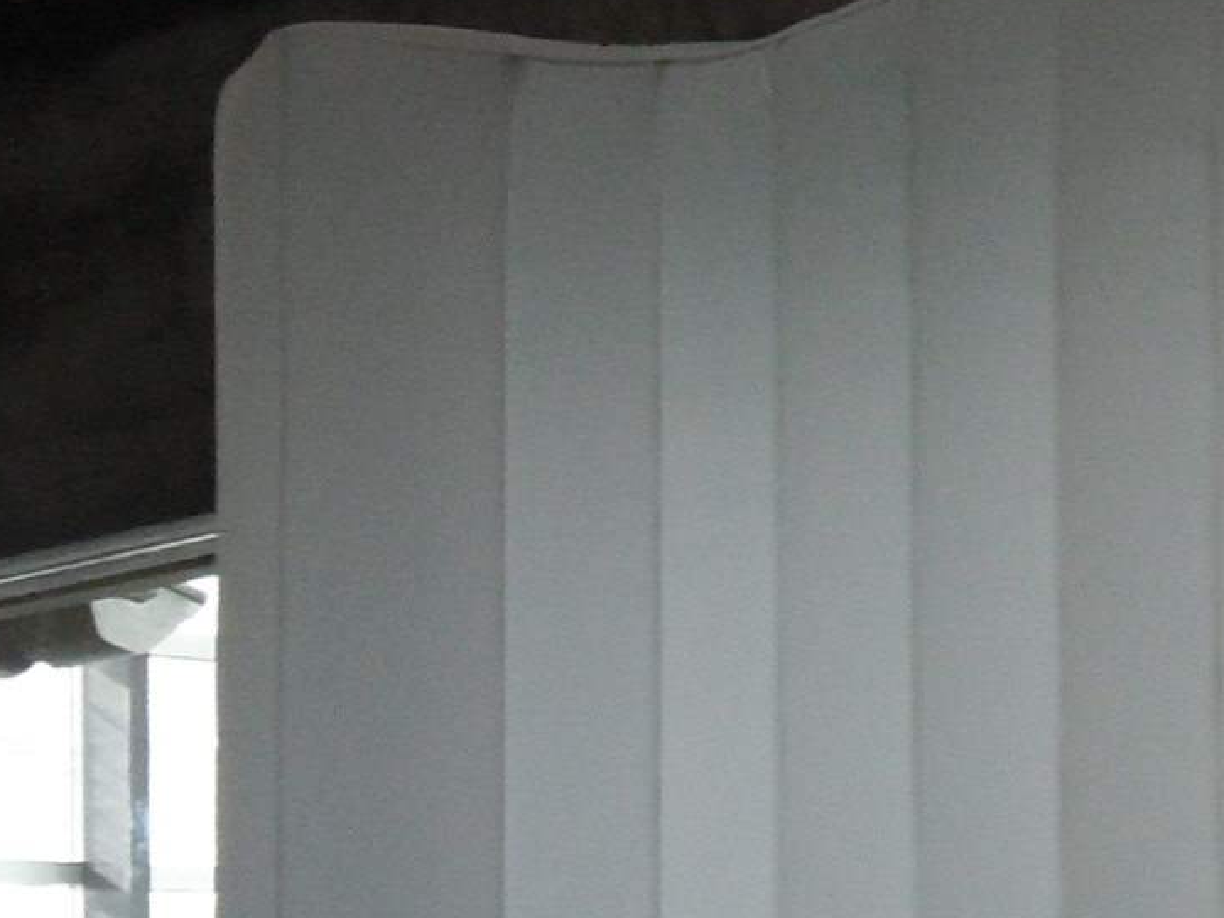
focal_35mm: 144
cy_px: 881
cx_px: 2250
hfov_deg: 12.4
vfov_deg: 10.2
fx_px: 5093
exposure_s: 1/45
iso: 100
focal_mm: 5.3
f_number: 3.4
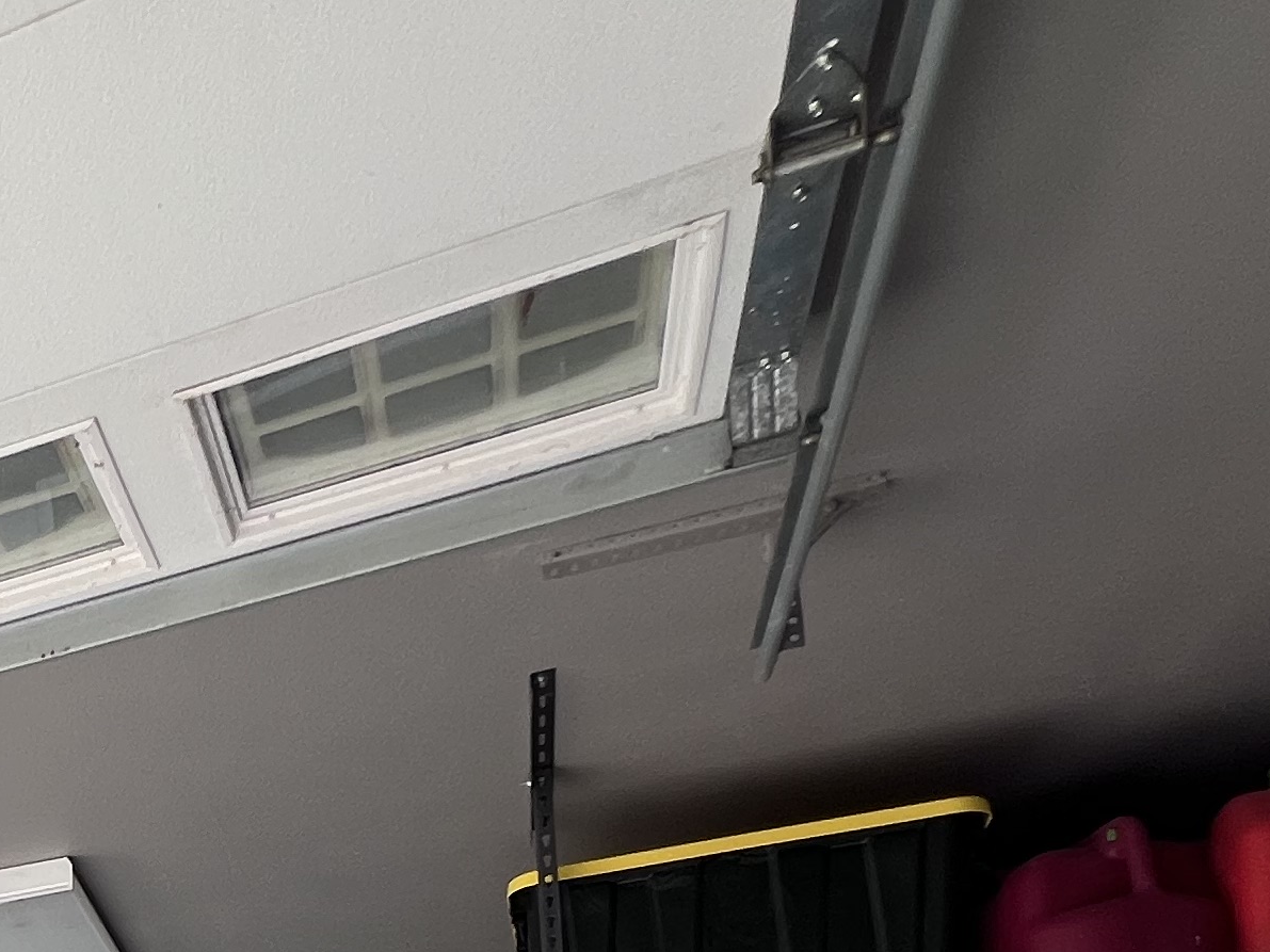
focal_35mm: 44
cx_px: -386
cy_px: 1390
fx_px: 1614
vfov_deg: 25.6
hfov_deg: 32.3
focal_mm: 1.57
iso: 32
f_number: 1.8
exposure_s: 1/223
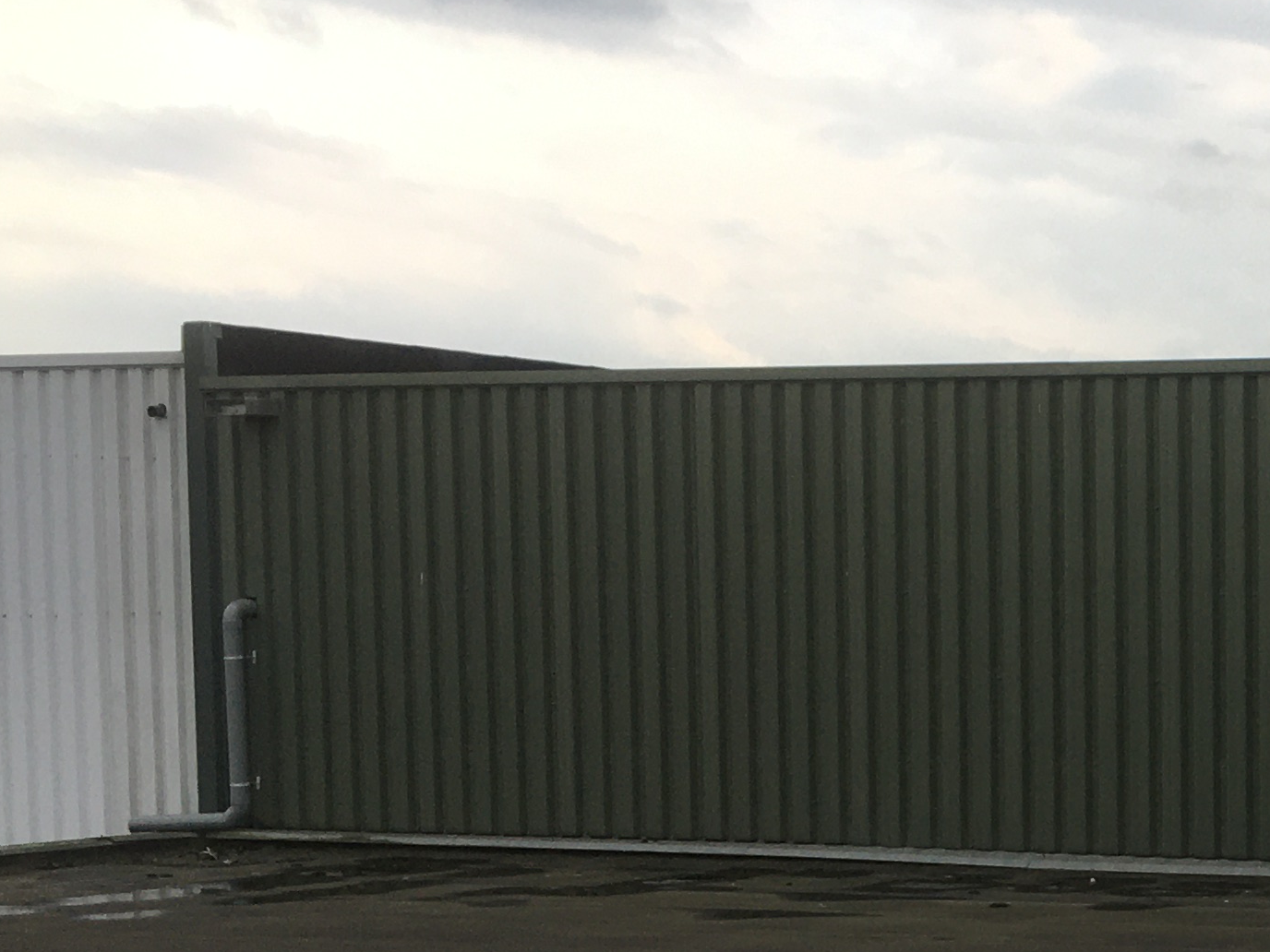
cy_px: 839
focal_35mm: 85
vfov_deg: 17.1
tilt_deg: -5.4
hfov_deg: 20.8
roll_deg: -0.5
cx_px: 1681
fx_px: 3119
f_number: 2.2
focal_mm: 4.15
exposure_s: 1/452
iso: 25
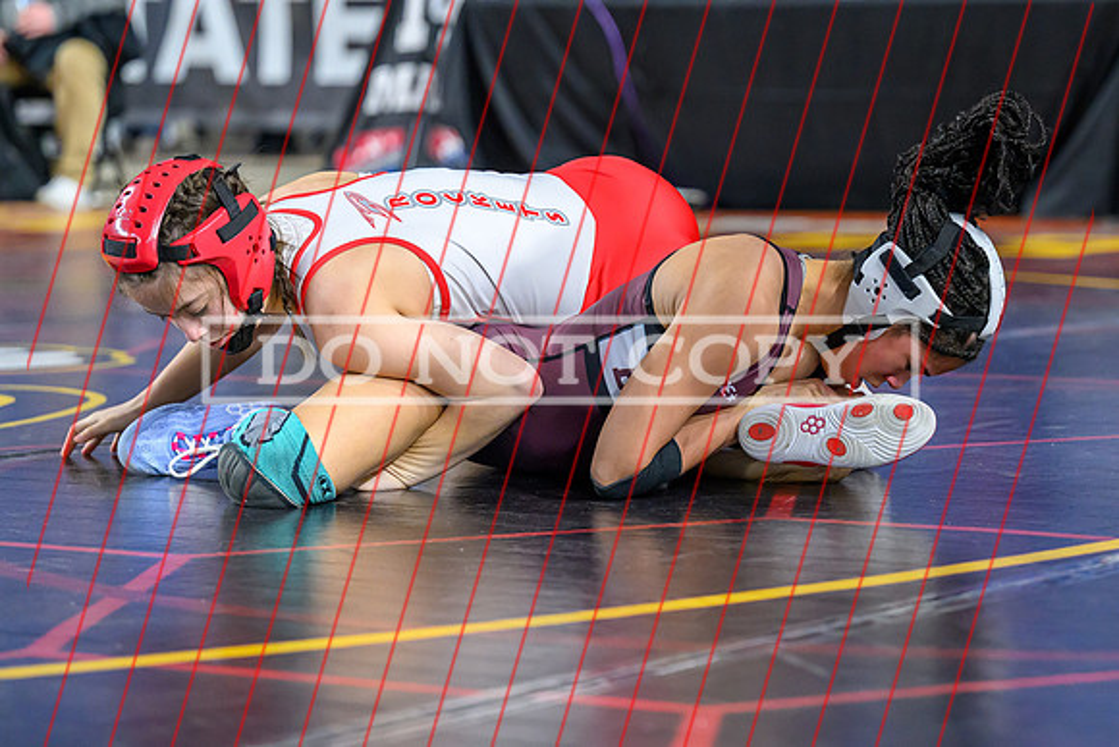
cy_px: 283
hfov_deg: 14.8
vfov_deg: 9.9
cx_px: 793
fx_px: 4294
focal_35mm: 138
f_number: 2.8
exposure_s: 1/800
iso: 3200
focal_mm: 94
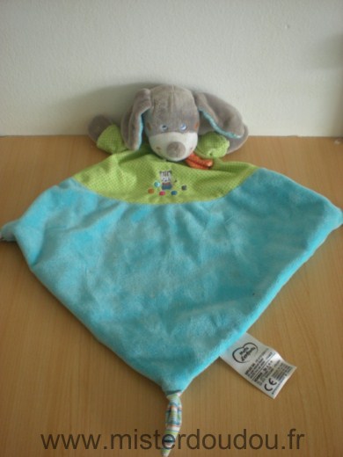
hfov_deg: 37.7
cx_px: 172
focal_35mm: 38
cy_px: 228
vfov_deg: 49.0
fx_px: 502
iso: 200
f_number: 3.1
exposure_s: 1/17.7
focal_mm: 6.3
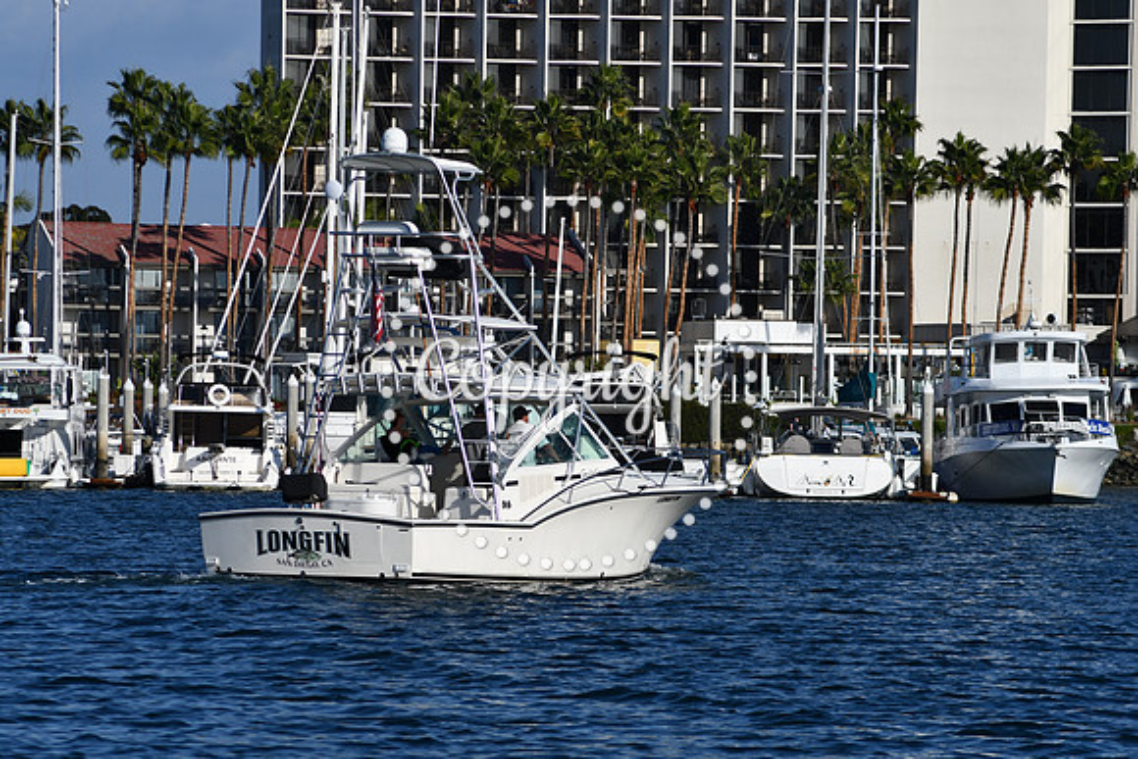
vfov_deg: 5.9
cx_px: 569
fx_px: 7335
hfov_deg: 8.9
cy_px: 380
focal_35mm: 232
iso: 200
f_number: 7.1
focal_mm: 155
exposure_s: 1/1600
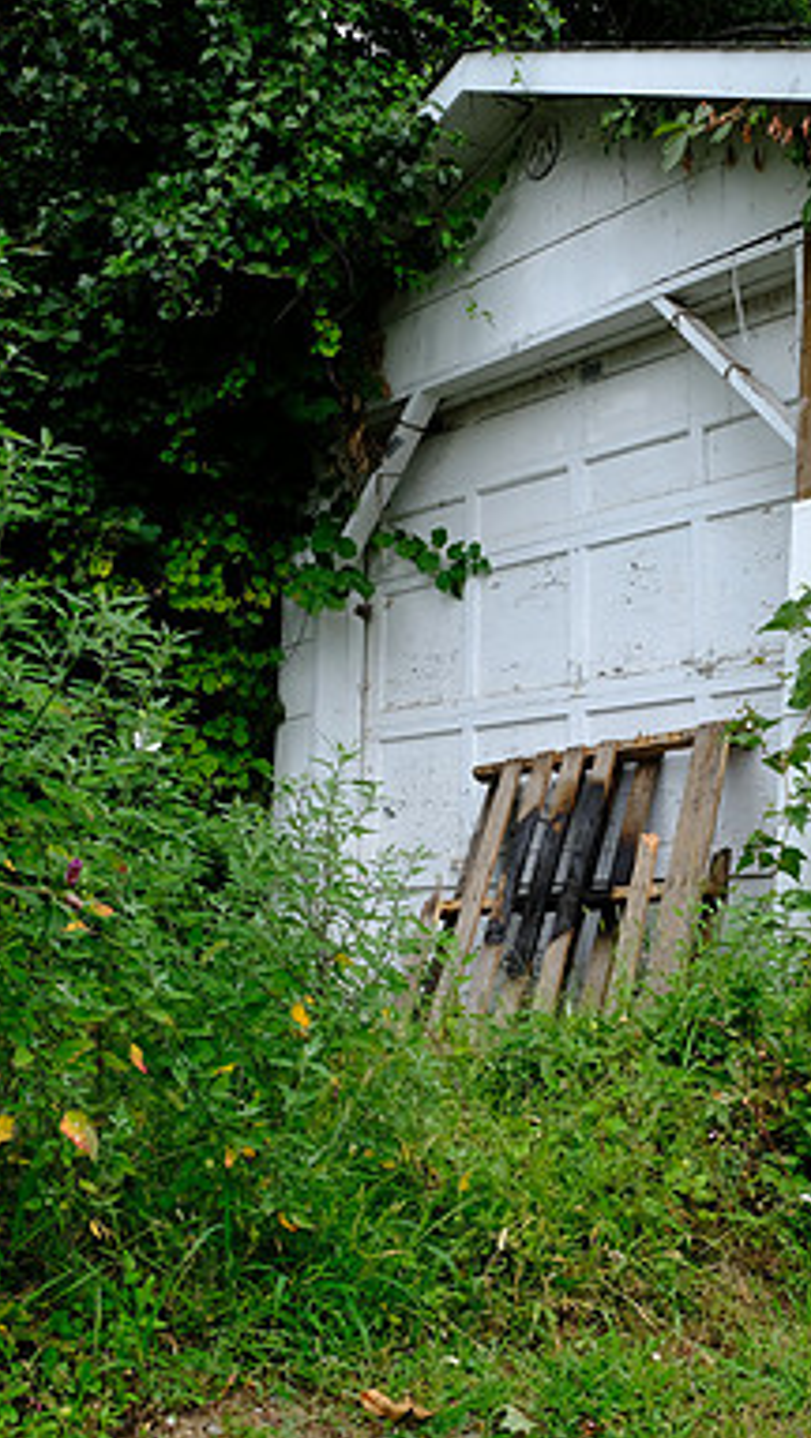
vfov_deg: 44.6
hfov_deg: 25.6
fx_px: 1755
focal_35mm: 46
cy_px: 719
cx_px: 642
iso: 200
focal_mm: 19.6
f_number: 11
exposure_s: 1/20
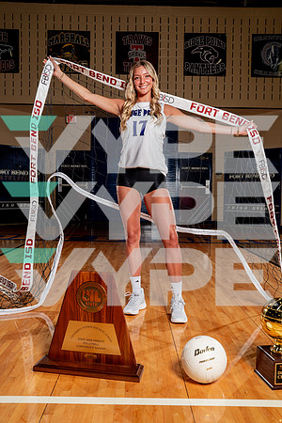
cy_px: 212
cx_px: 141
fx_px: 376
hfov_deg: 41.1
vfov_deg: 58.7
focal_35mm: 32
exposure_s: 1/250
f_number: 5.6
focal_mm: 32
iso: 200
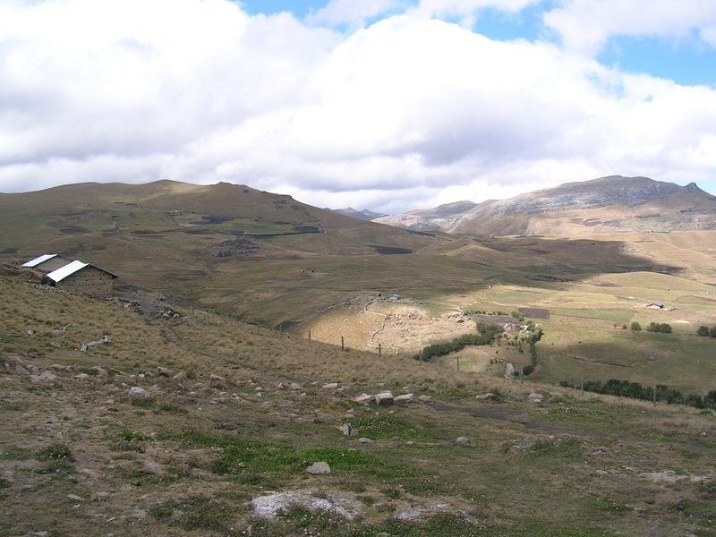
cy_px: 268
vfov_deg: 40.7
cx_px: 358
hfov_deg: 52.6
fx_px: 724
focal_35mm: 35
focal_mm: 5.4
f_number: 4.8
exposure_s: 1/251
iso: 50
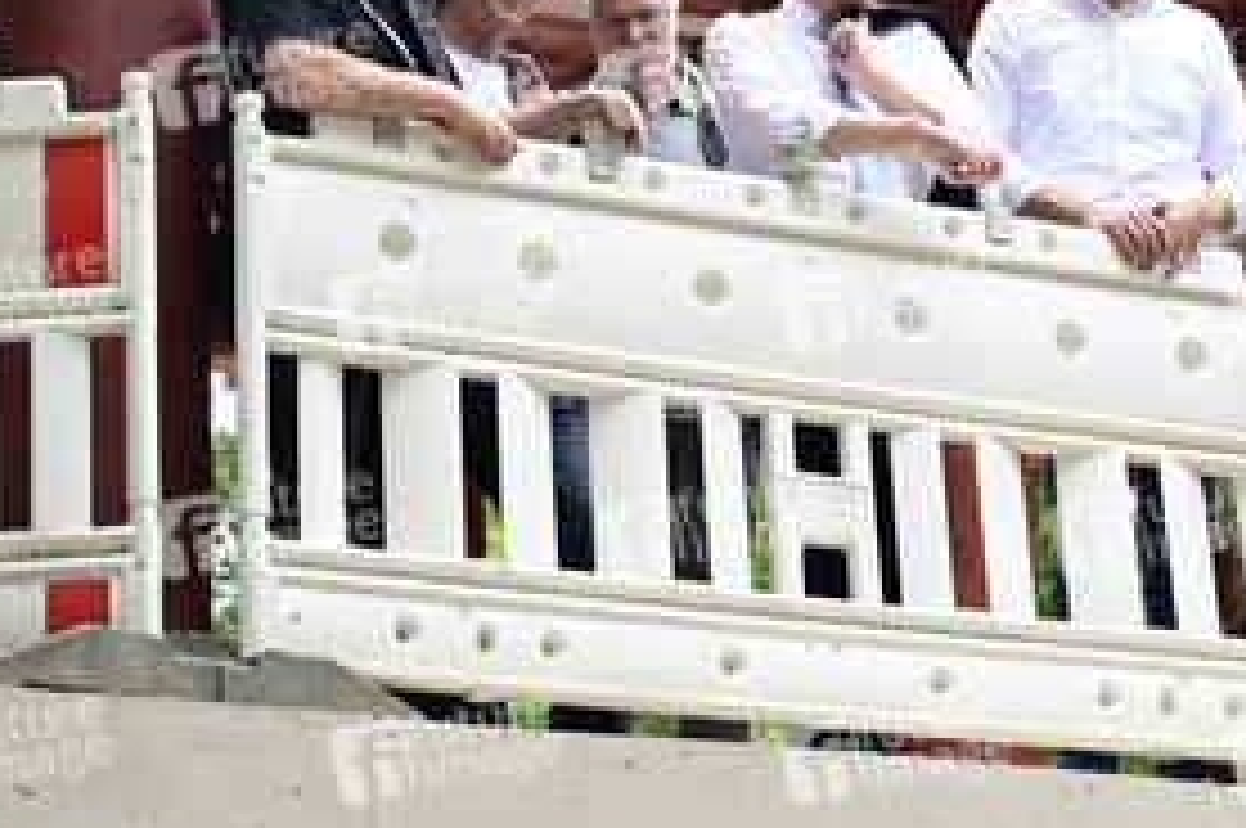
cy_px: 189
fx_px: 3941
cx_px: 776
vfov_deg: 12.0
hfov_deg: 17.9
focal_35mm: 114
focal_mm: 70
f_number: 9
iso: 500
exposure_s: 1/200
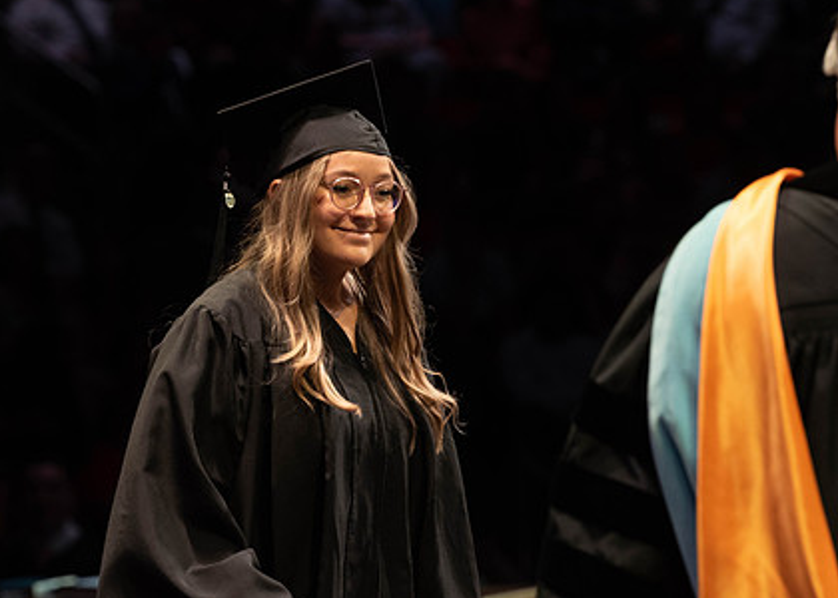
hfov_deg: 8.5
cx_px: 472
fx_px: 5664
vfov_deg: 6.0
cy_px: 303
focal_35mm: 238
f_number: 4.5
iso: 1600
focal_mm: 160
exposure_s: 1/320
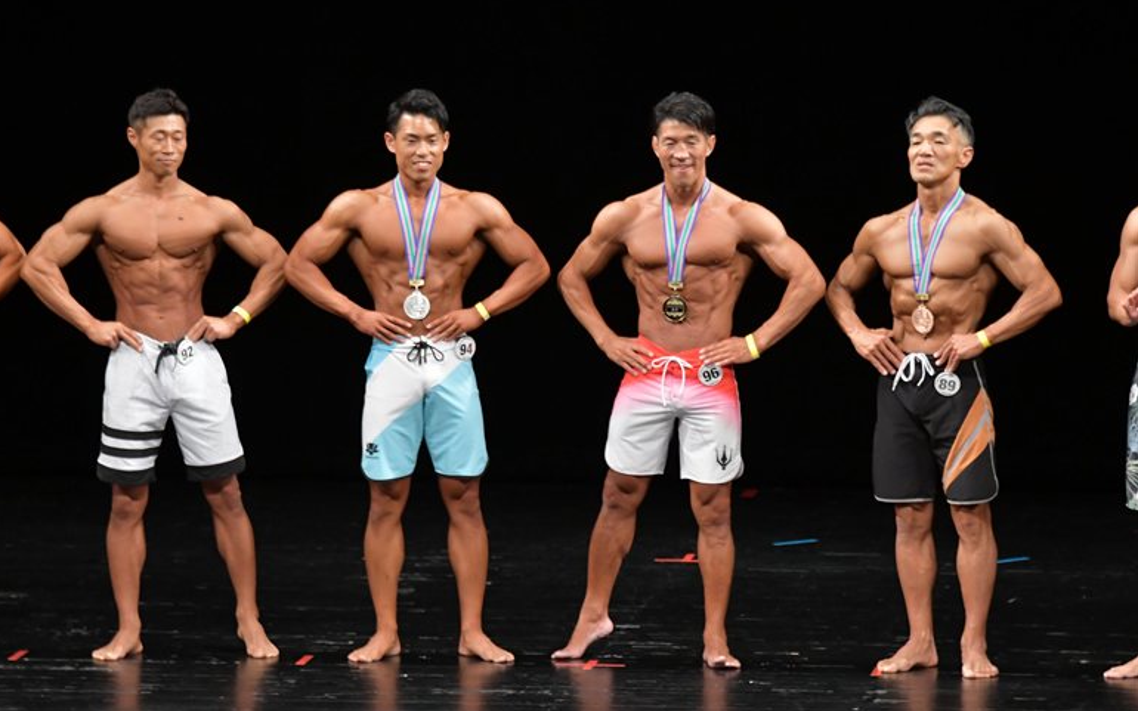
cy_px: 365
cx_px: 567
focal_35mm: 246
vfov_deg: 5.3
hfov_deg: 8.5
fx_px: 7628
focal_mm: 160
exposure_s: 1/400
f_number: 5.6
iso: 3200
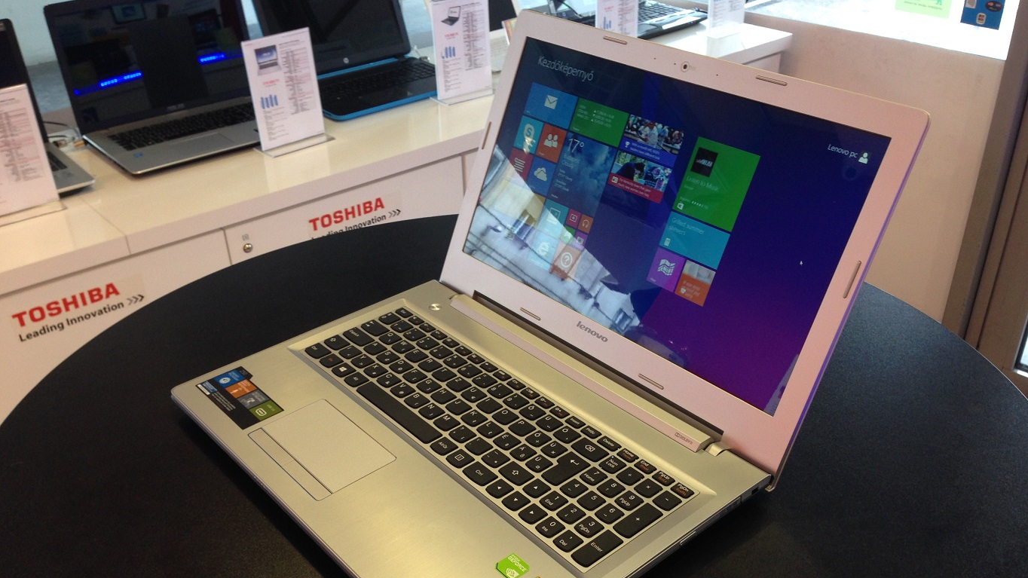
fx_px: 981
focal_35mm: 36
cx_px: 514
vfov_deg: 32.7
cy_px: 362
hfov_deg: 55.3
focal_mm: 4.12
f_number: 2.4
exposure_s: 1/20
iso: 80
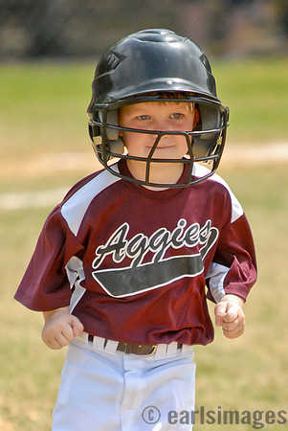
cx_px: 144
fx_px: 3591
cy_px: 216
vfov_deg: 6.9
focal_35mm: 300
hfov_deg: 4.6
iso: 800
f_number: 2.8
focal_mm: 200
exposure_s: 1/8000
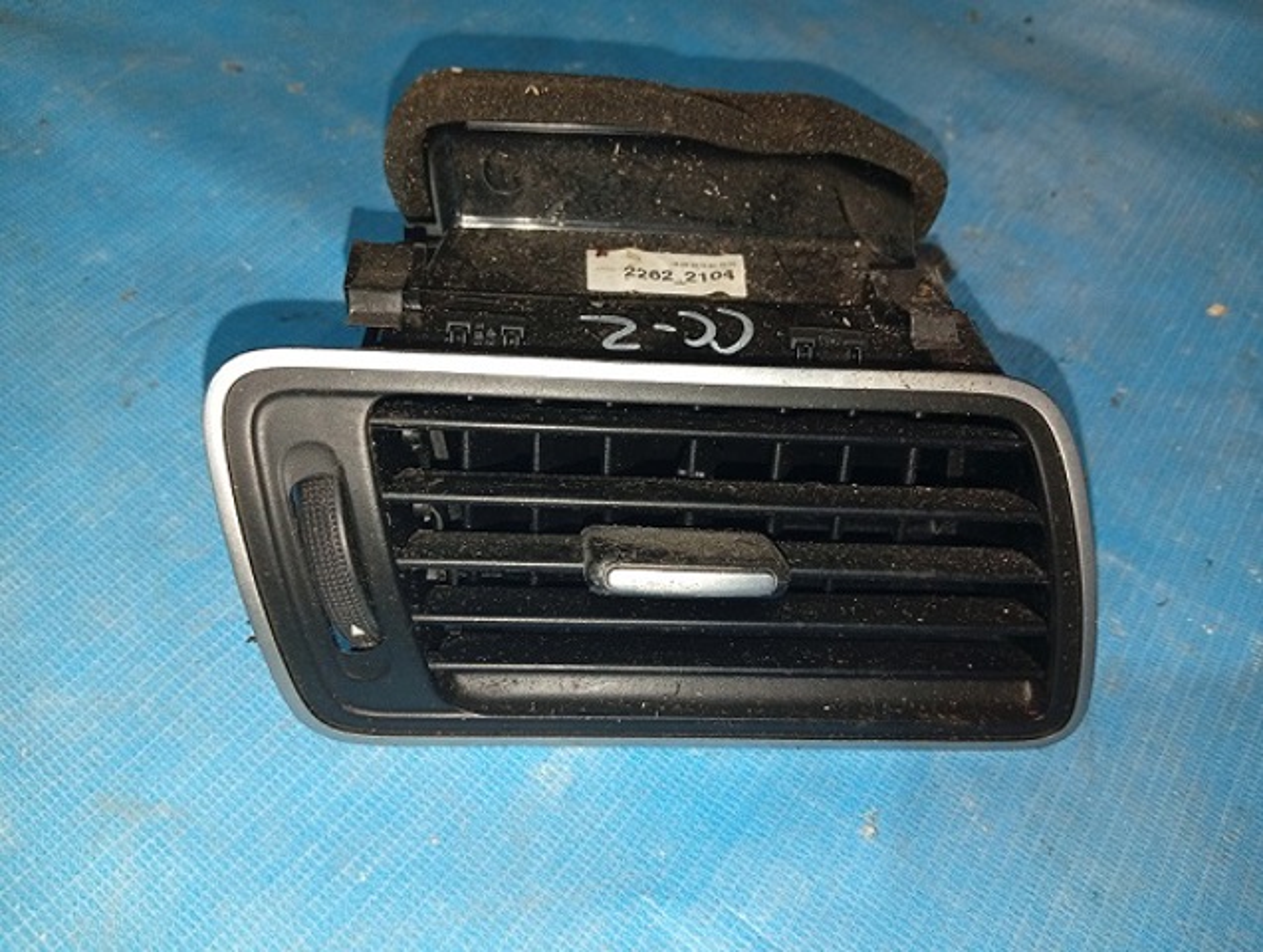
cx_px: 632
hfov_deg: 67.2
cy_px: 476
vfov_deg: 53.2
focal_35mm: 26
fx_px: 950
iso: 562
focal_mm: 3.96
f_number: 1.8
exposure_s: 1/33.3
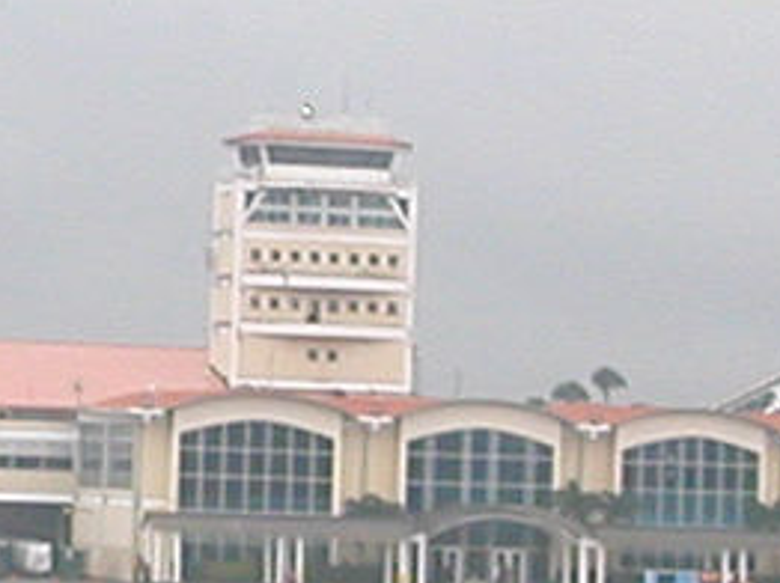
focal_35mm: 226
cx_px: -155
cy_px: 419
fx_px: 5088
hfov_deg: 8.7
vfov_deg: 6.6
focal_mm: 5.6
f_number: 2.7
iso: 100
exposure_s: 1/184
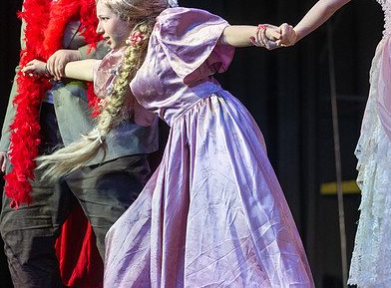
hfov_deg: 8.9
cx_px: 217
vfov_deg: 6.6
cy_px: 104
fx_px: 2515
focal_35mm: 224
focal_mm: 125
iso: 640
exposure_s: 1/400
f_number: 2.8
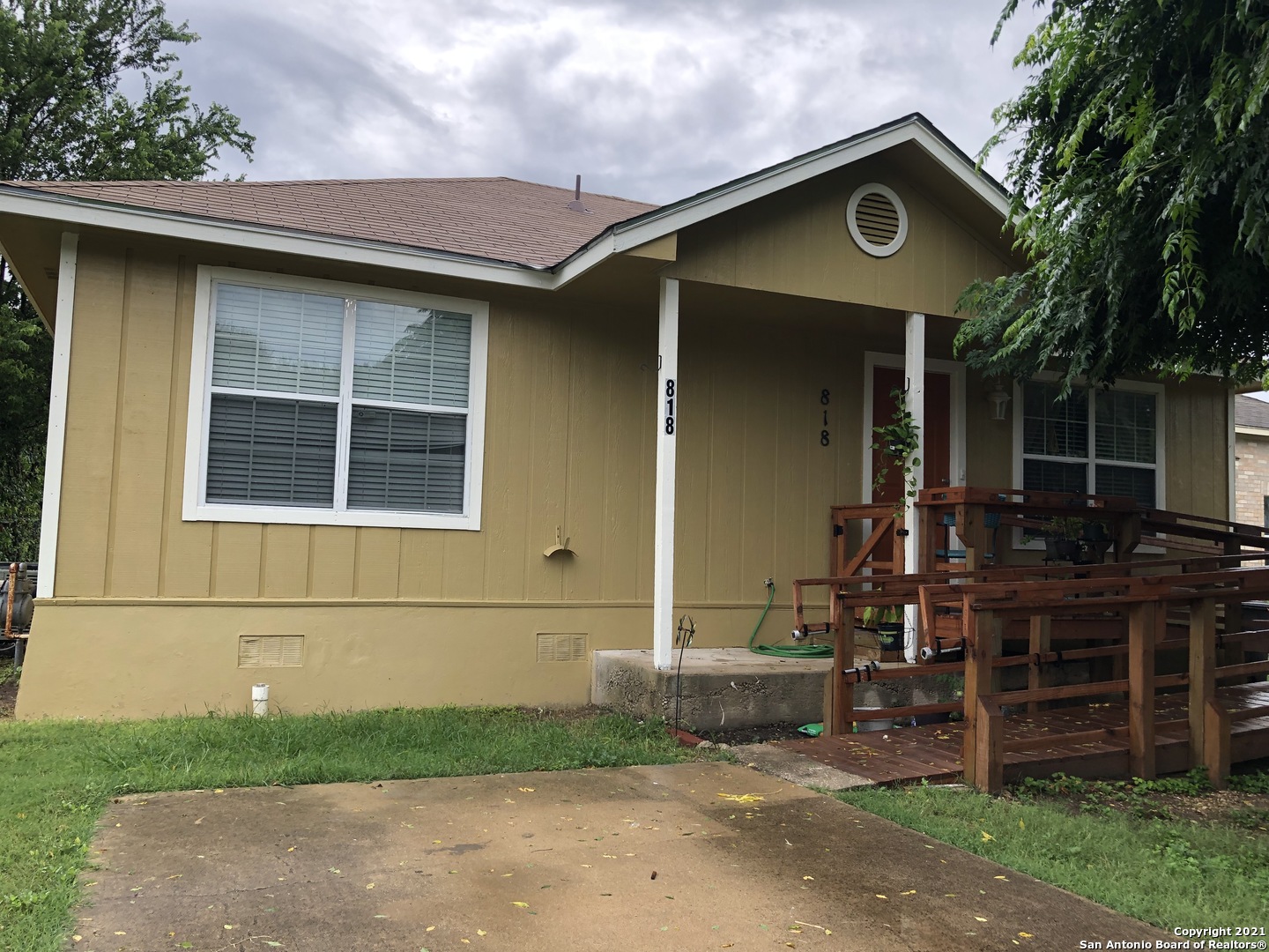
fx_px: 1026
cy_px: 476
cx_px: 634
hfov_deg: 63.4
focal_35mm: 28
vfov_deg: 49.7
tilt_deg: +3.4
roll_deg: -2.2
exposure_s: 1/592
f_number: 1.8
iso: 20
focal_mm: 3.99
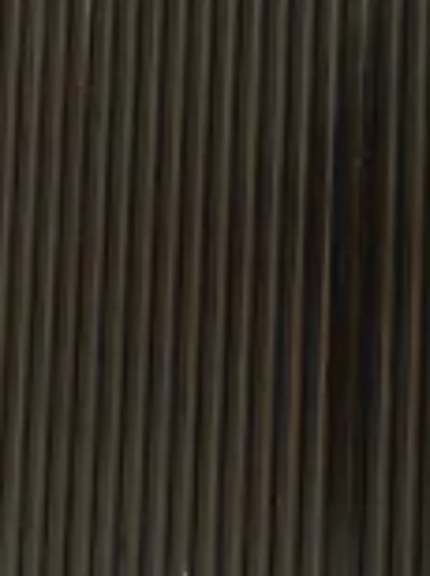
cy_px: -1073
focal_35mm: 242
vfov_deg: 7.4
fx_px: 4019
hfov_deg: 6.1
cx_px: 213
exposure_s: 1/125
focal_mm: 5.5
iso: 100
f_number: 11
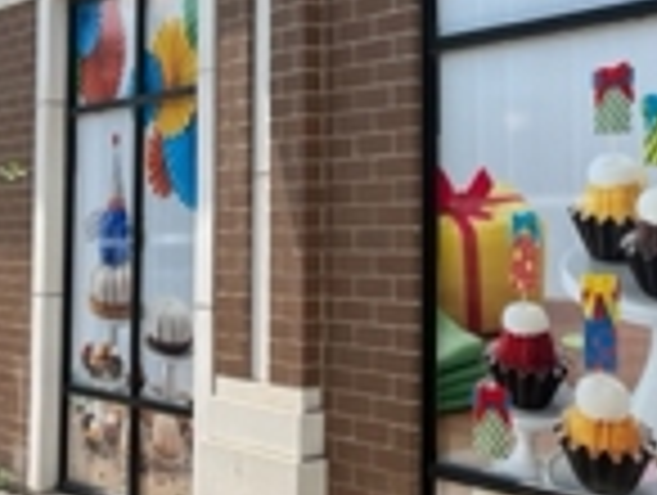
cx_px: 639
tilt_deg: +3.4
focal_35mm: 71
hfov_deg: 26.1
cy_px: 122
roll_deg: +1.5
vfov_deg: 20.6
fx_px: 1350
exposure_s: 1/2688
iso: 50
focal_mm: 5.1
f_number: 1.6
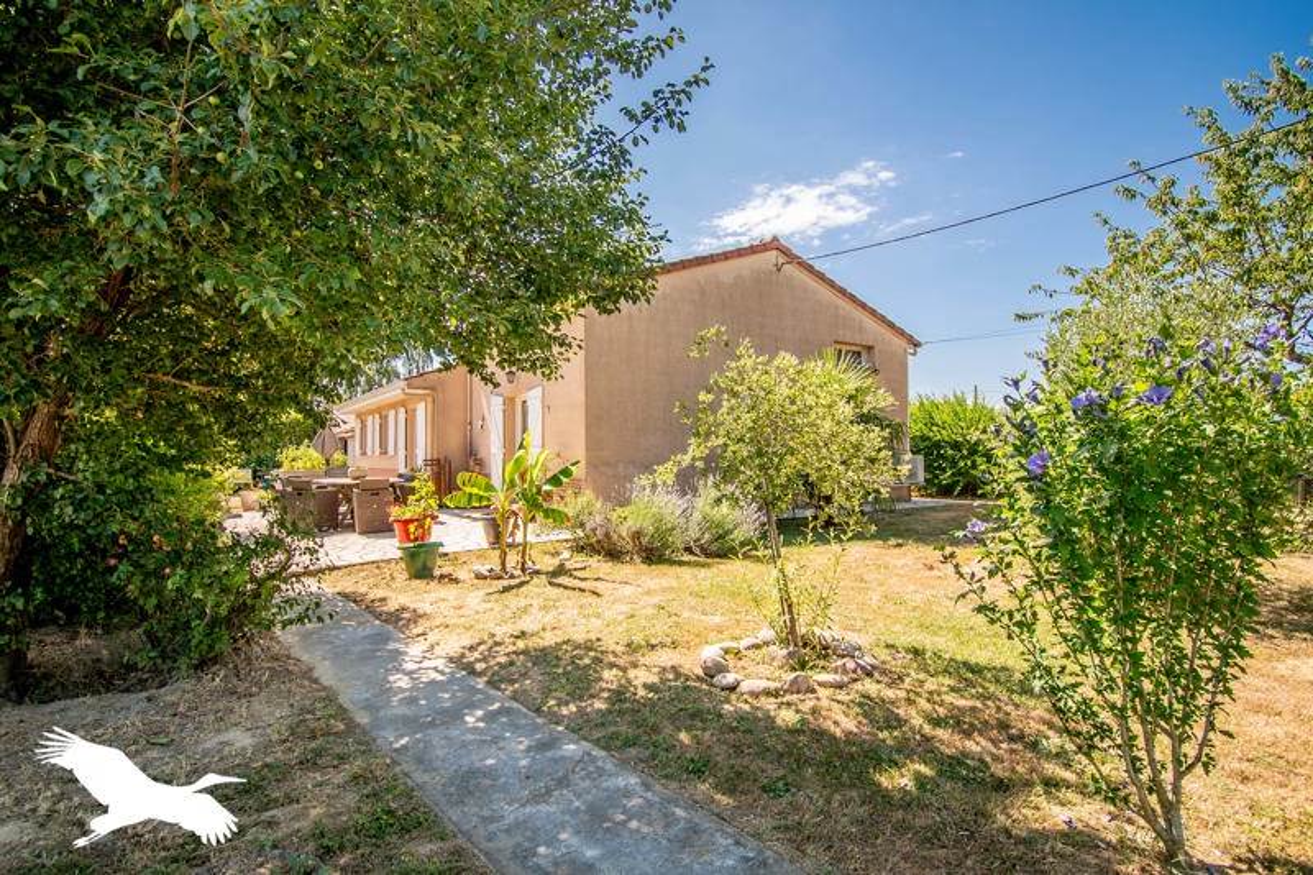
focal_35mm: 17
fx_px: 620
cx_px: 656
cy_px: 438
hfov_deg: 93.3
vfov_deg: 70.4
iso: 100
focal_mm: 11.5
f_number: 5
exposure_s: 1/320
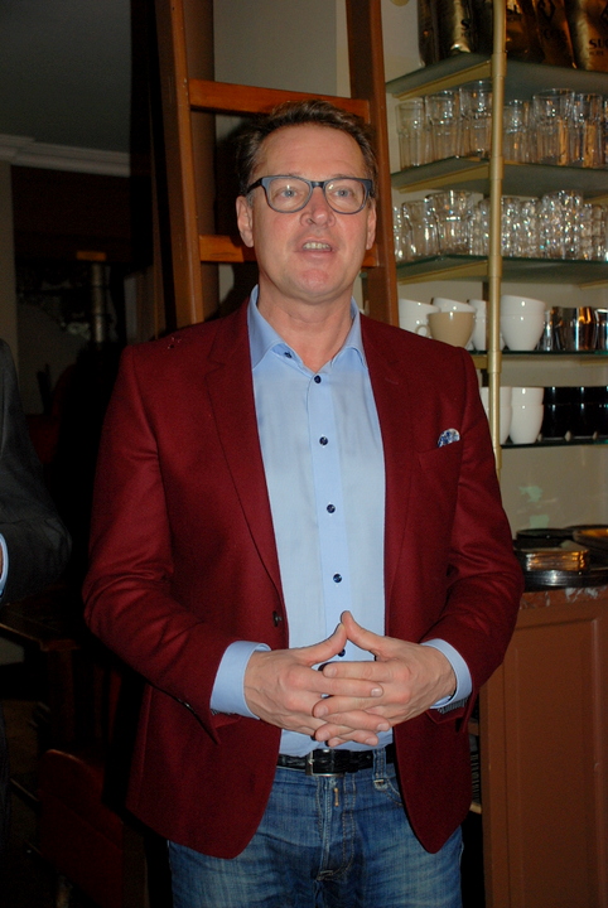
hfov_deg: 28.2
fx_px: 1212
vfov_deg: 41.1
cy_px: 454
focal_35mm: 48
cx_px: 304
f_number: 4.2
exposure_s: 1/60
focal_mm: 32
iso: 320
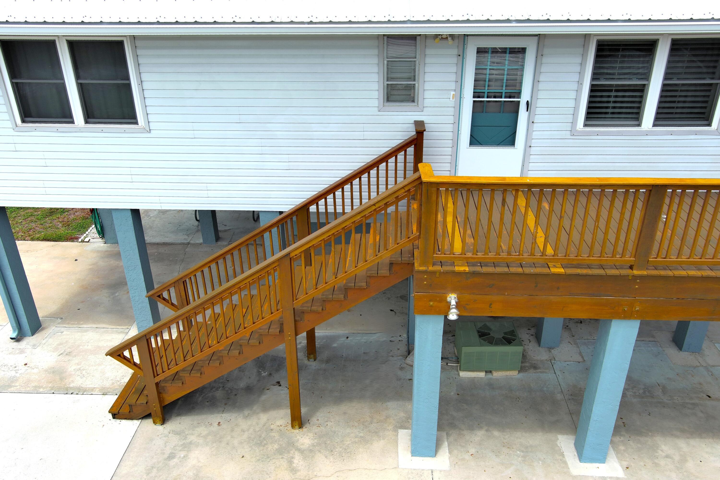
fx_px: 580
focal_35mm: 29
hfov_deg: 63.7
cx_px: 360
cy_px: 240
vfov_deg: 45.0
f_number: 2.8
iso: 100
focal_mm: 10.57
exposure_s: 1/1486
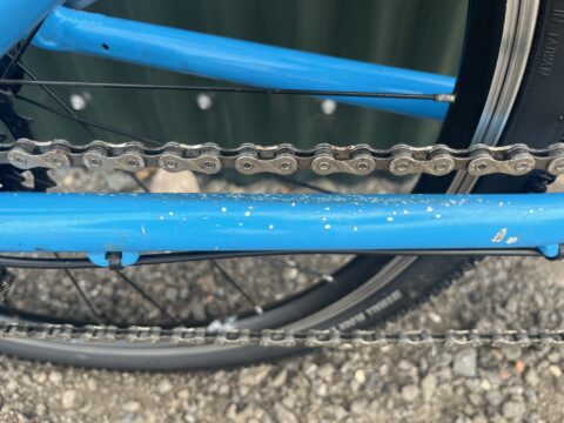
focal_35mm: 26
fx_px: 424
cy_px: 212
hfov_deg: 67.3
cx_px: 282
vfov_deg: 53.1
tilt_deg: -52.1
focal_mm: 5.1
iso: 50
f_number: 1.6
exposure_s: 1/412
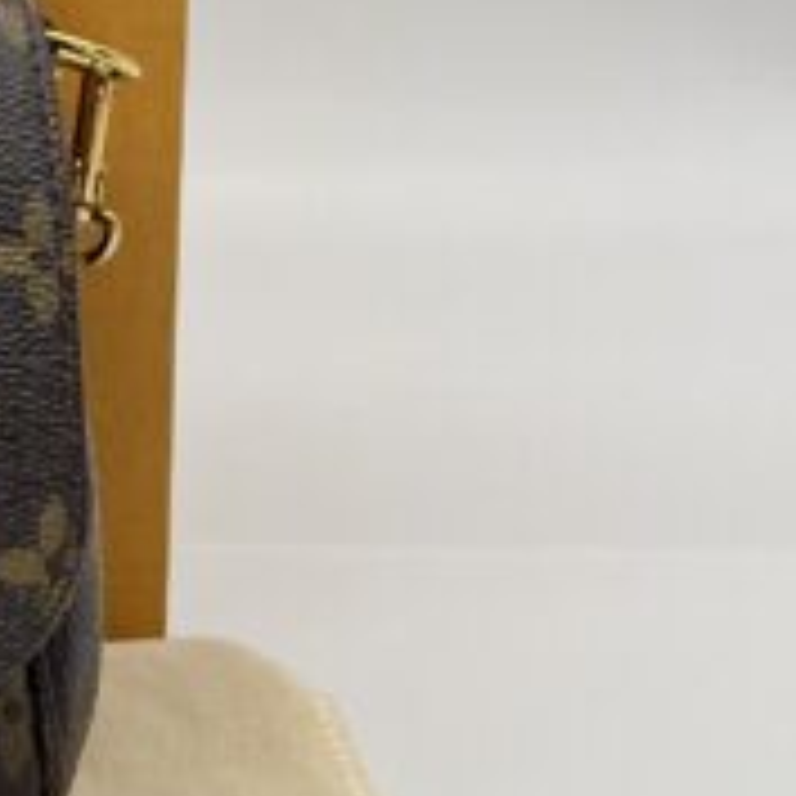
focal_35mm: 133
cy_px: -175
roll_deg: -0.4
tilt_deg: -8.3
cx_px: -711
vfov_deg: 12.8
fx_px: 3460
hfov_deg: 11.9
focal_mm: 5.7
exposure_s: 1/110
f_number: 1.5
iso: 32
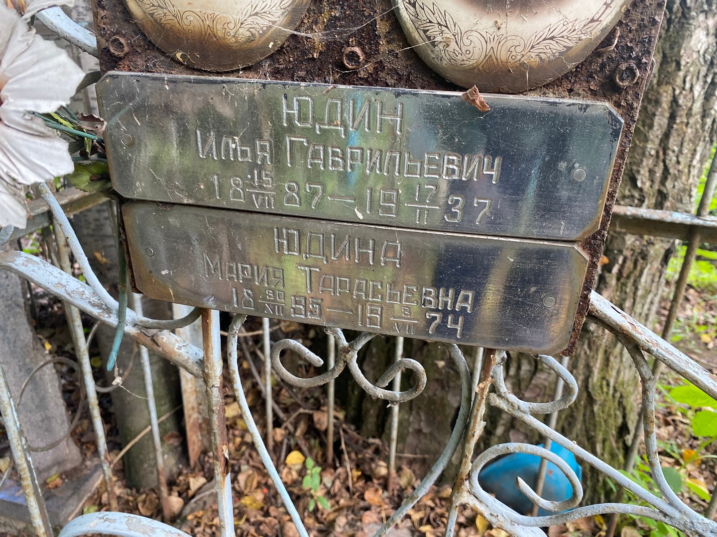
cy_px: 268
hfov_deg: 67.3
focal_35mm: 26
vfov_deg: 53.1
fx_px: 539
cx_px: 358
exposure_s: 1/110
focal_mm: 4.25
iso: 125
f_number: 1.8
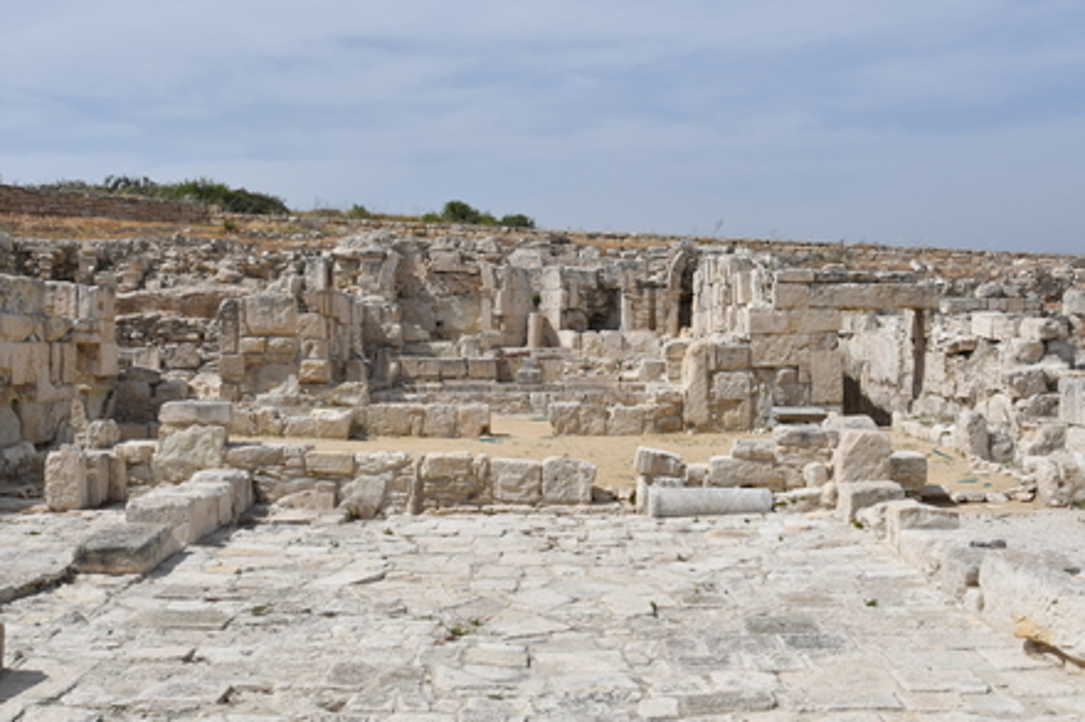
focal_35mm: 46
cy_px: 361
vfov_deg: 28.9
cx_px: 542
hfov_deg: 42.3
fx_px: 1401
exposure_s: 1/1000
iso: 250
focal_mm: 31
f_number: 10
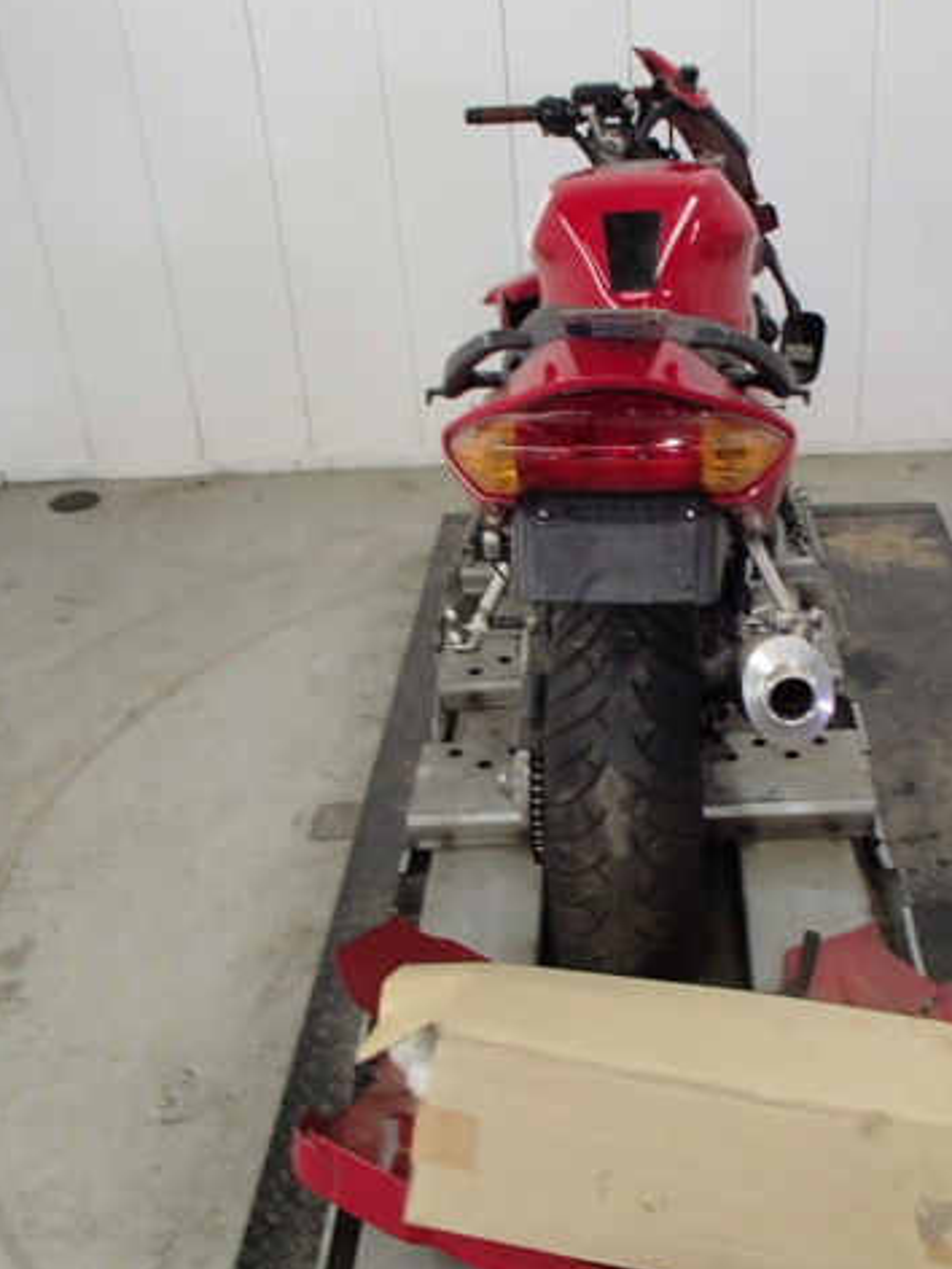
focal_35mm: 38
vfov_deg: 49.0
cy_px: 632
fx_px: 1393
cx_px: 656
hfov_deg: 37.2
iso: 250
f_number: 3.9
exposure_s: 1/30
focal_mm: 5
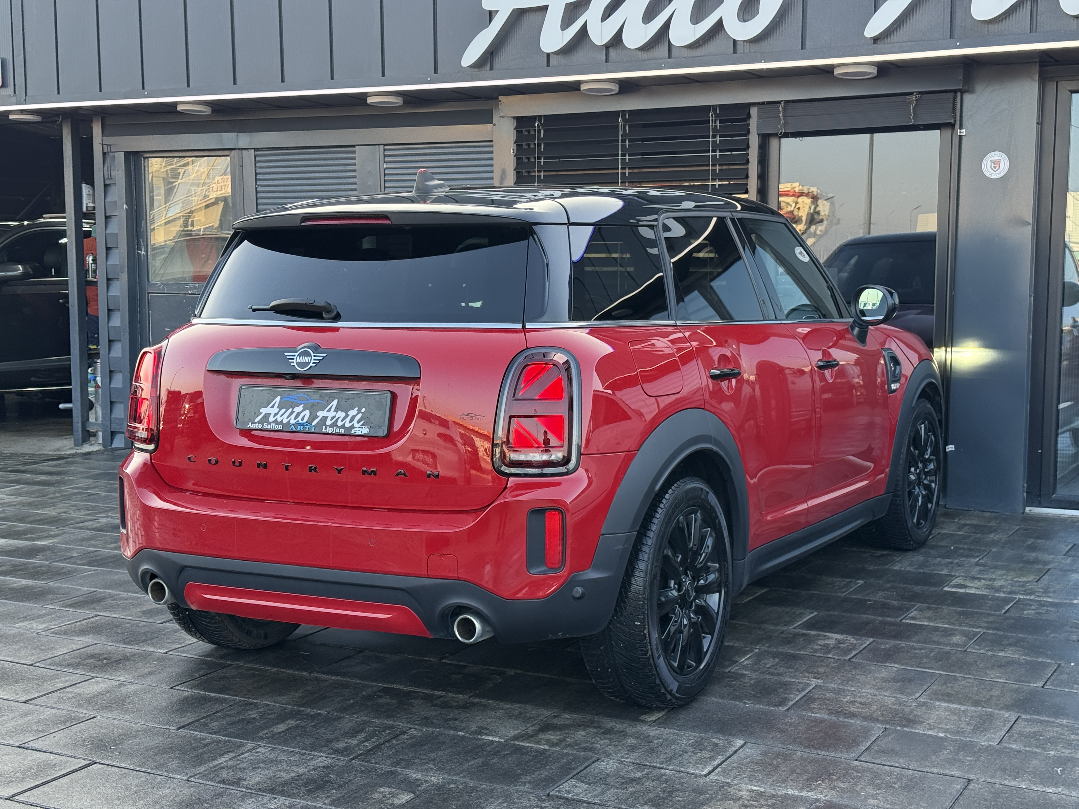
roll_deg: +0.2
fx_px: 1496
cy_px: 404
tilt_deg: -5.8
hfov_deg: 39.7
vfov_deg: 30.3
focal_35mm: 48
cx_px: 540
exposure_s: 1/323
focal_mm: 6.76
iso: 80
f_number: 1.78
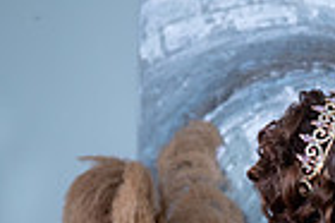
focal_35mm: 175
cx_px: 551
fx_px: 1627
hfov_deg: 11.1
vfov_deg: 7.7
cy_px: 298
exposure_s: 1/60
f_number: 4
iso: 1250
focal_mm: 41
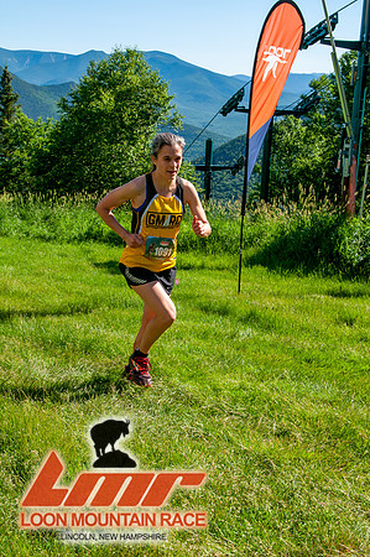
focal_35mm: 51
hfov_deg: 26.4
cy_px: 278
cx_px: 185
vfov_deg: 38.9
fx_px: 788
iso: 200
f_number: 8
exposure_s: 1/400
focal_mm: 34
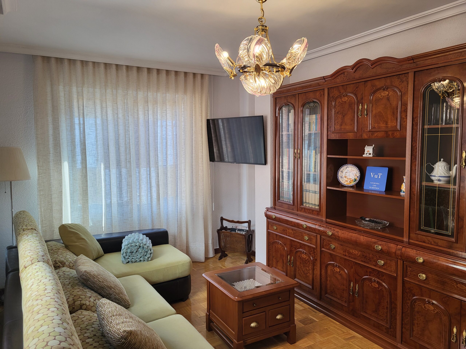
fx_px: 350
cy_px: 174
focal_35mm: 26
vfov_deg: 53.1
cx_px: 233
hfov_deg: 67.3
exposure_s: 1/100
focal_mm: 5.4
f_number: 1.8
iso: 40
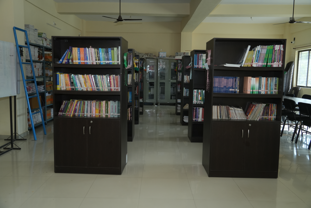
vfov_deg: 43.6
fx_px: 259
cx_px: 156
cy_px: 104
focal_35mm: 30
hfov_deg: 61.9
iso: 1250
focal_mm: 30
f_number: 4
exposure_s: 1/200
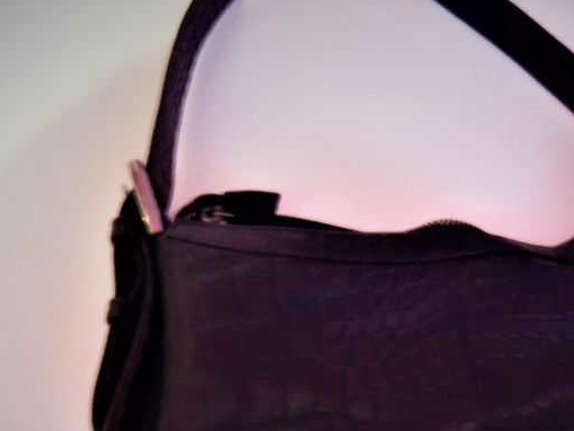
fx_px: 912
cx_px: 399
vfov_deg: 26.1
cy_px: 338
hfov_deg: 34.5
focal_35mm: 55
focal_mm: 5.1
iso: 400
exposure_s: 1/3.2
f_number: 3.9
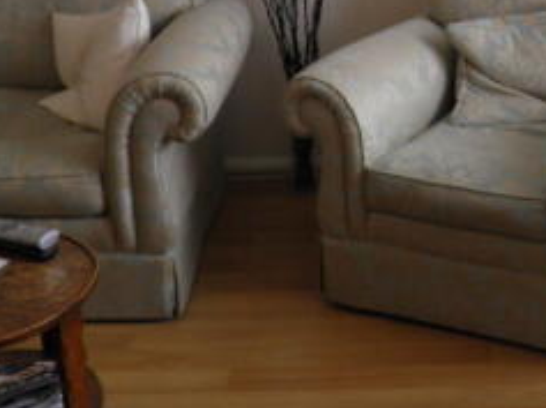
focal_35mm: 69
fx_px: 1087
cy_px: -61
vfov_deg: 20.1
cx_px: 476
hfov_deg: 27.3
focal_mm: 4.9
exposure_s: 1/30
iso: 80
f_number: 2.8
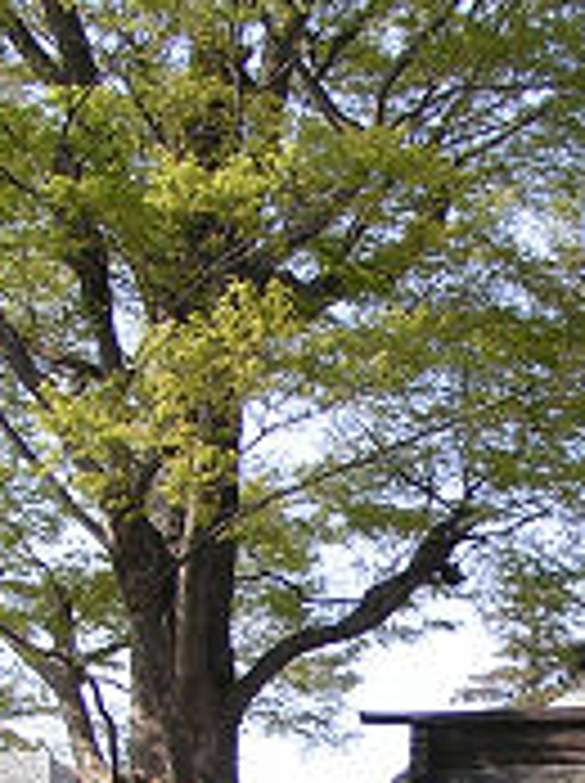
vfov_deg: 18.2
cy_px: 814
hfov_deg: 14.0
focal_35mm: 105
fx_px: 2372
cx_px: 490
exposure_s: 1/125
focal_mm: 5.8
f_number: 5
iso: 50
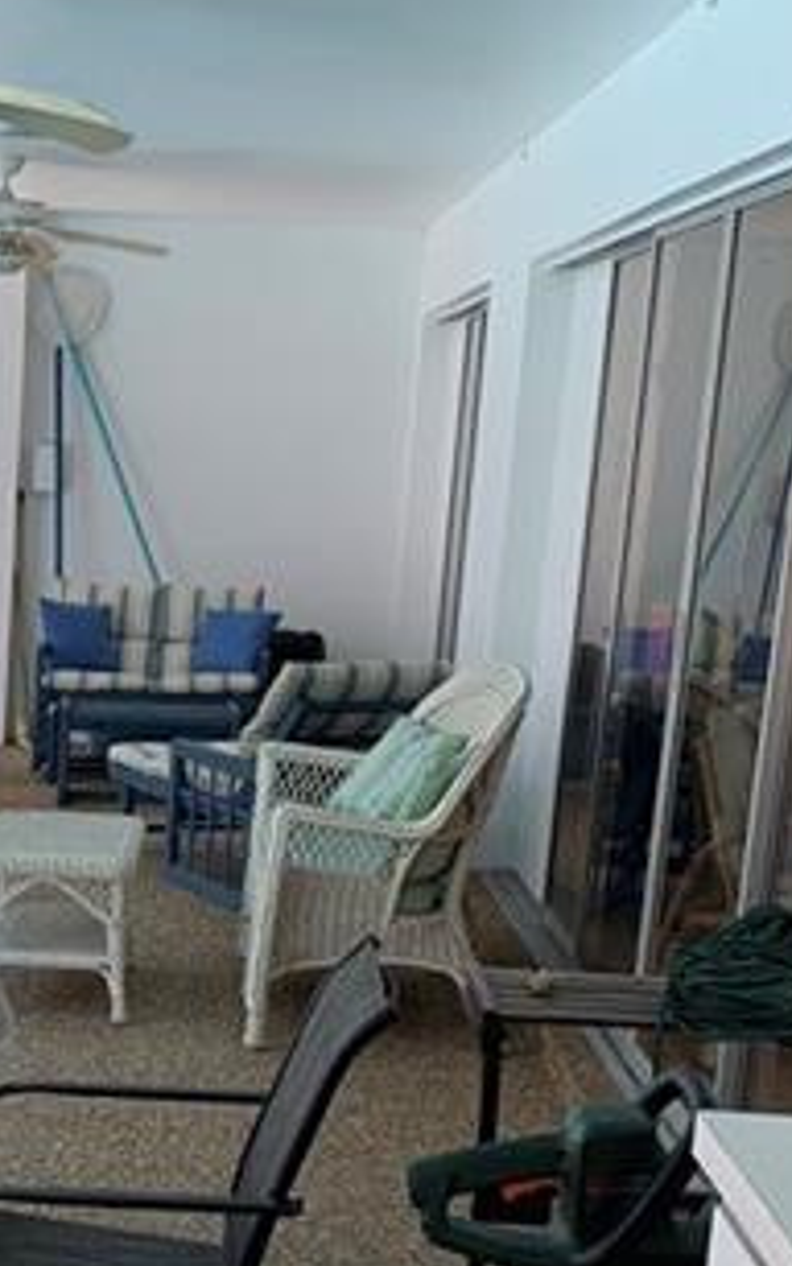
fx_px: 2382
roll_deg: -1.3
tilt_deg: -12.1
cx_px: -8
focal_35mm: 69
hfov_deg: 18.4
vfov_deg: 29.1
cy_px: 1023
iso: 40
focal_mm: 4.25
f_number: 1.8
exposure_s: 1/121
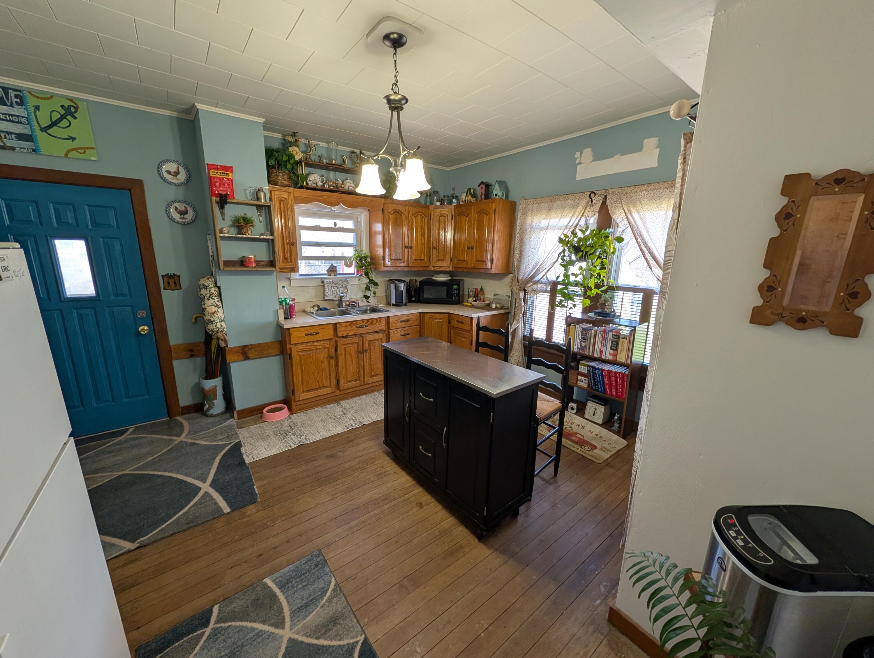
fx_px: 303
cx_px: 437
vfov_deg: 94.6
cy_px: 329
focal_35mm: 12
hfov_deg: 110.5
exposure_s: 1/60
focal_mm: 2.02
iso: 66
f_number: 1.7
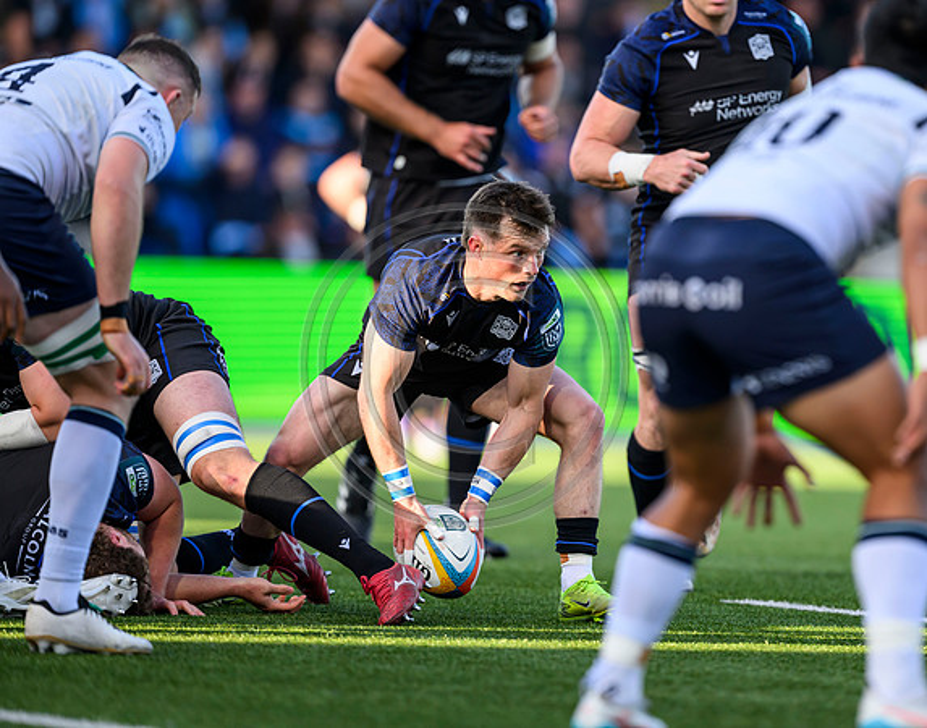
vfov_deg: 3.3
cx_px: 577
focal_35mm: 471
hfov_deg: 4.1
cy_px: 343
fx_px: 12828
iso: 800
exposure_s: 1/1600
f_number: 3.5
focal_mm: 400
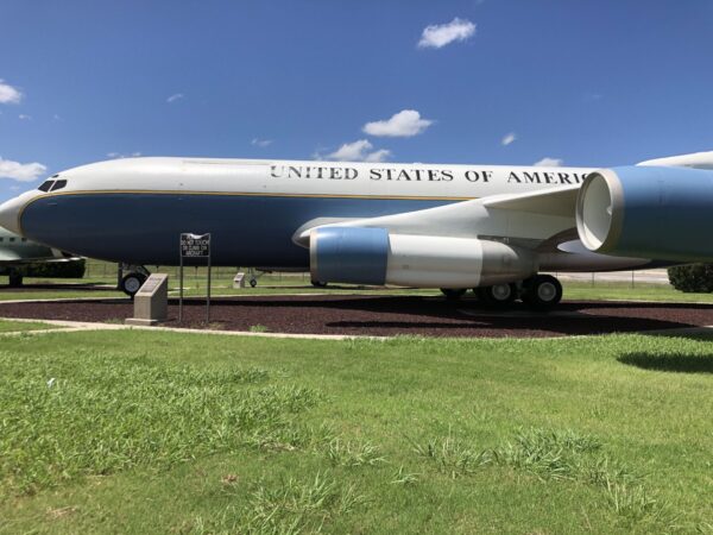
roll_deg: -0.4
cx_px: 356
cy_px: 268
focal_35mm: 28
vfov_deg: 49.7
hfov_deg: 63.4
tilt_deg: +2.4
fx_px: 577
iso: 20
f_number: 1.8
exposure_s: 1/2667
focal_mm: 4
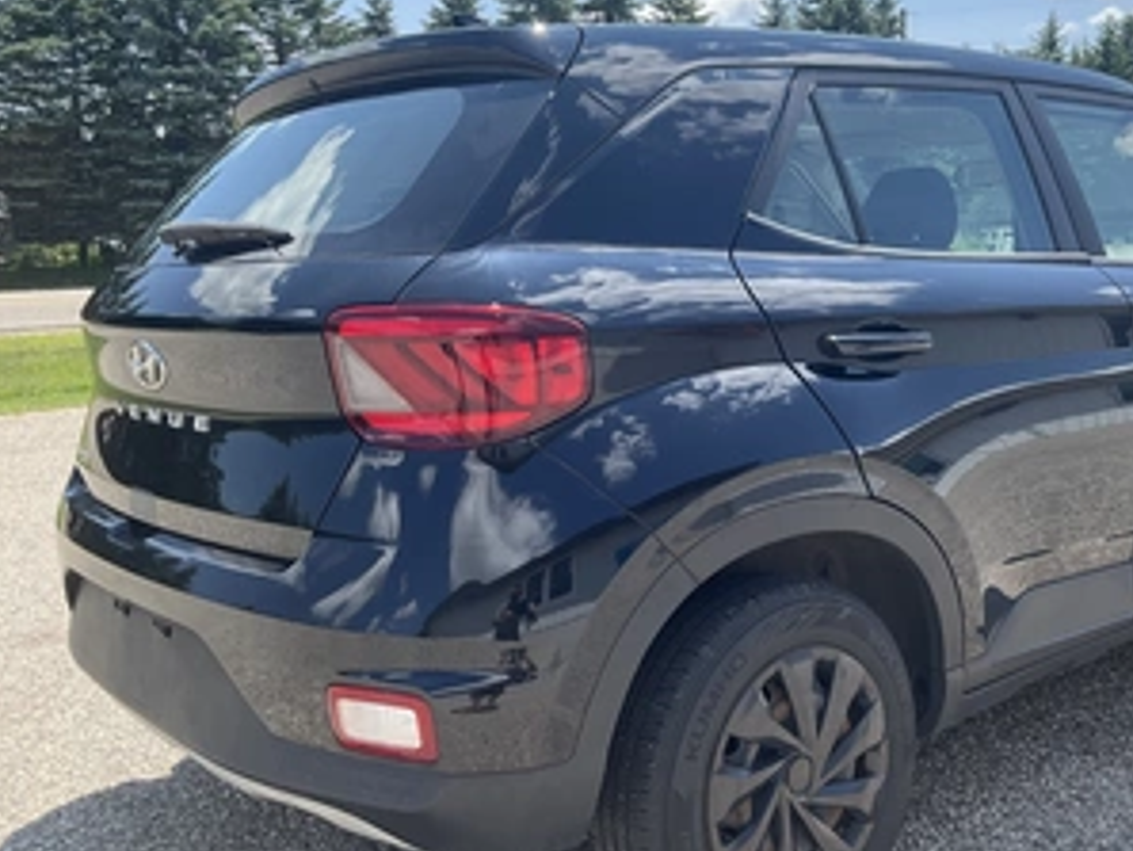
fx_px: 1277
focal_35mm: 39
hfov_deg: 47.2
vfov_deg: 36.8
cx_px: 744
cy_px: 458
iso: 25
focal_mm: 3
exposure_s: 1/650
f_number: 1.8
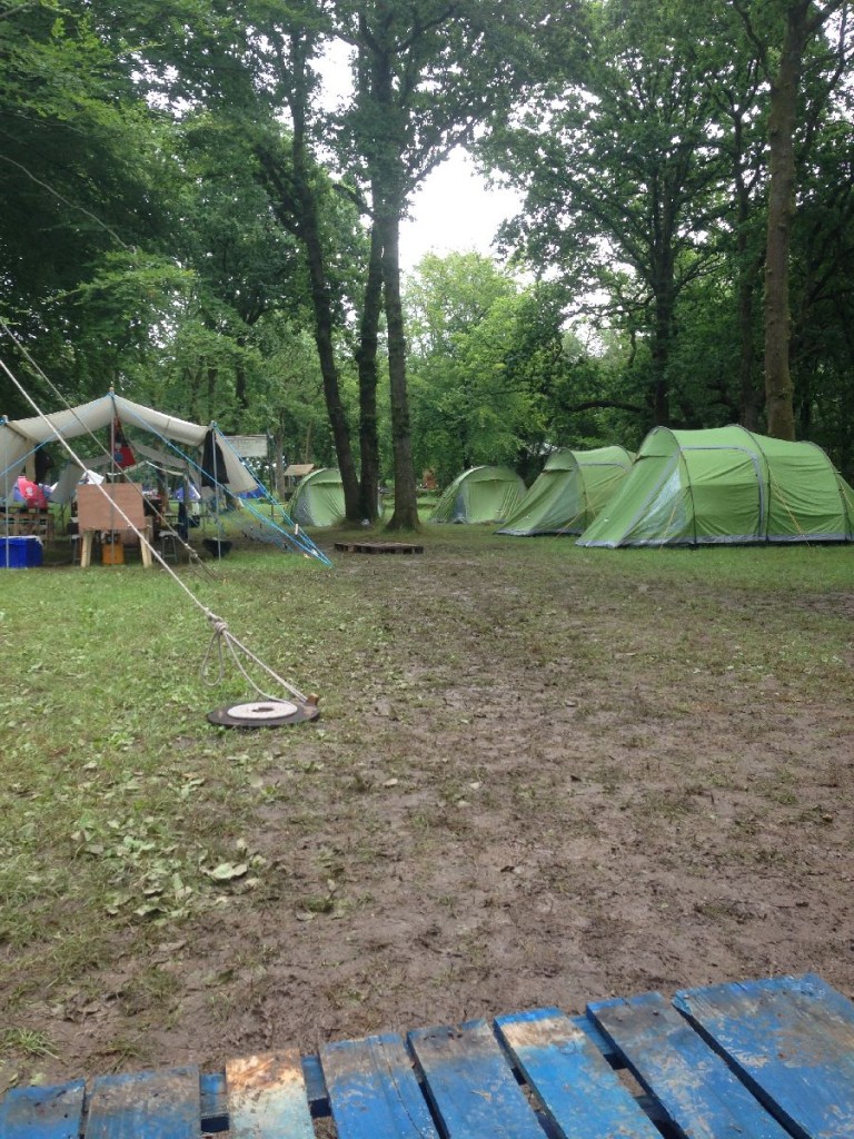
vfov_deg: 55.4
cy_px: 570
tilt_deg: -1.5
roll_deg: +3.1
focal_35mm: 33
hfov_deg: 42.9
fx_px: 1086
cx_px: 427
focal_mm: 4.12
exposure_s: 1/185
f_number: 2.4
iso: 50
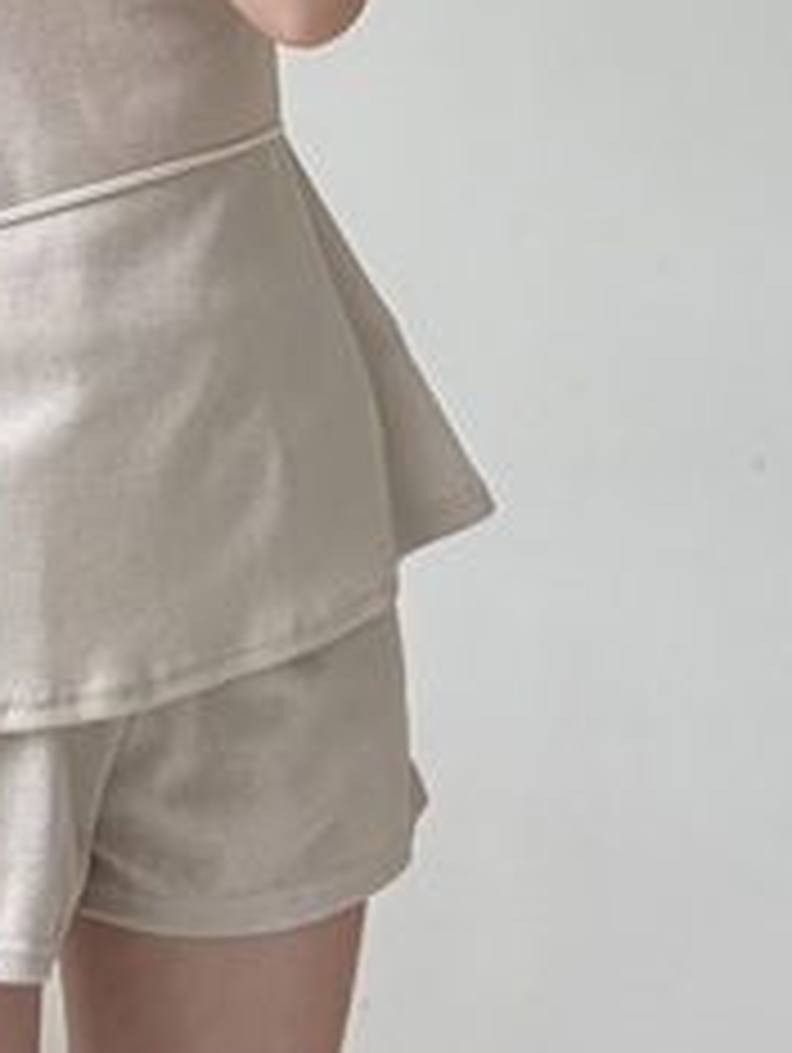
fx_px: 3380
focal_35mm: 111
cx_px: 112
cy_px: 626
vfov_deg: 17.7
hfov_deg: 13.3
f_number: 1.6
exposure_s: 1/60
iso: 160
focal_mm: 5.96
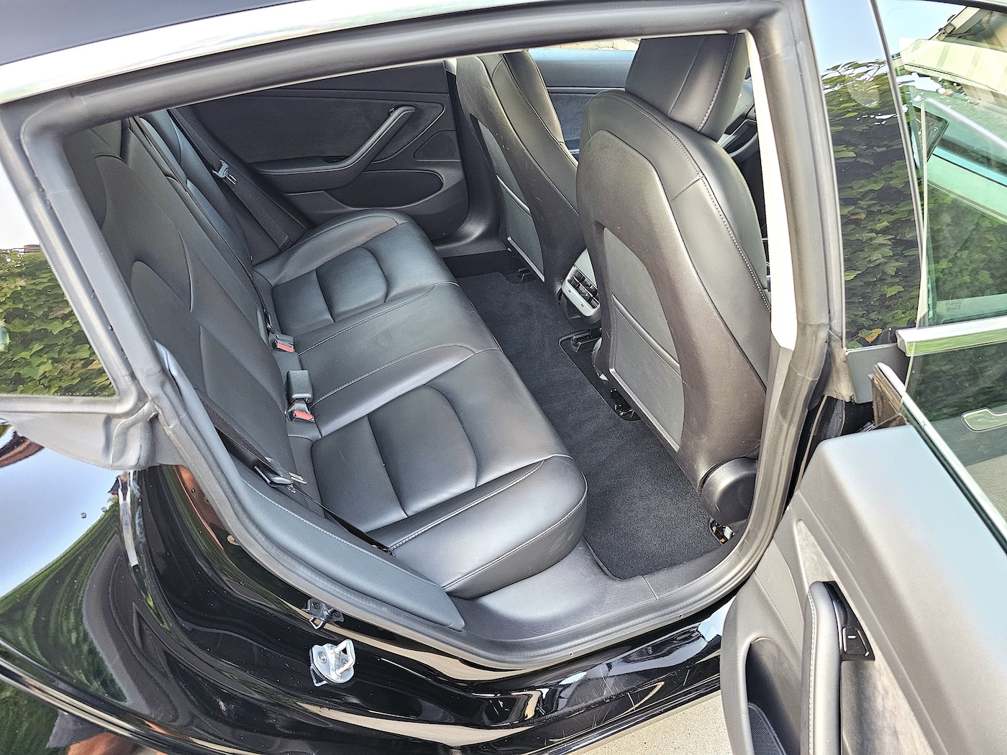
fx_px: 669
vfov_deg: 58.9
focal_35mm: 23
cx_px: 504
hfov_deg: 73.9
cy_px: 378
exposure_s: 1/40
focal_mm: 6.3
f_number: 1.7
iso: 640
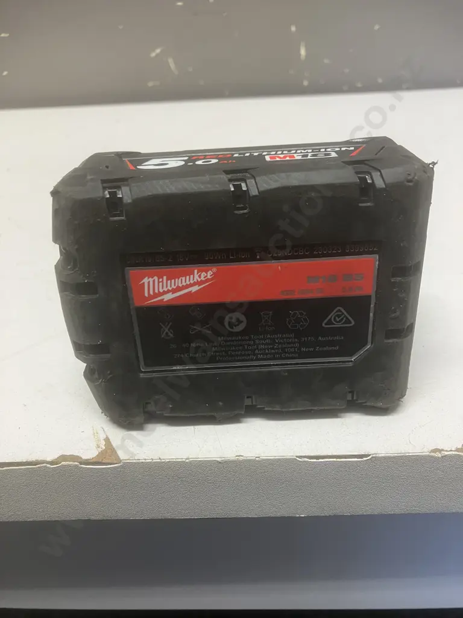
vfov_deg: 63.4
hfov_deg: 49.7
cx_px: 232
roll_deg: +2.7
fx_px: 499
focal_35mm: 28
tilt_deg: -32.1
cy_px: 309
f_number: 1.8
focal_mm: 3.99
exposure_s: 1/50
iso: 125
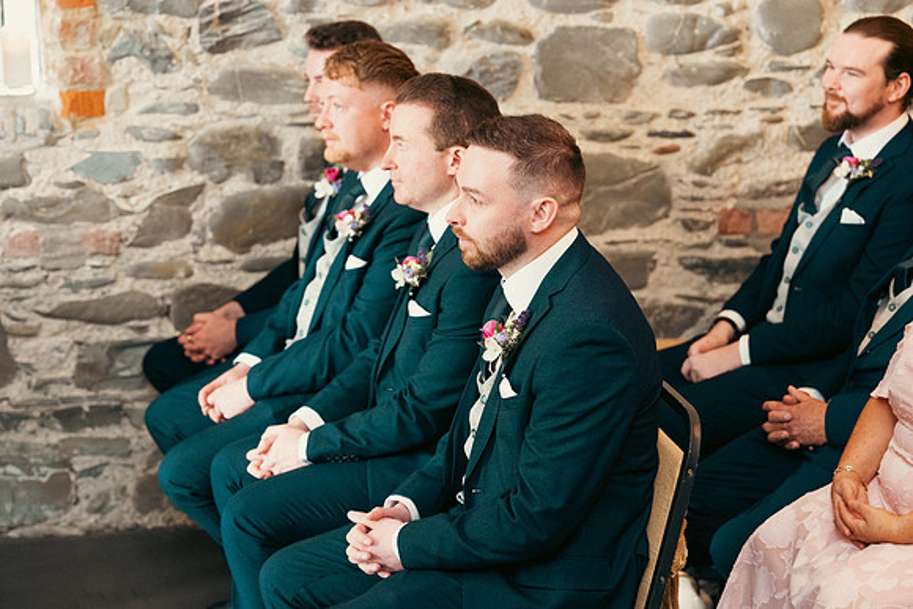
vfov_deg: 19.5
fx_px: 1776
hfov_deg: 28.8
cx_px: 456
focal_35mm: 70
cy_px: 304
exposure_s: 1/160
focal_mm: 70
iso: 2500
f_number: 3.5
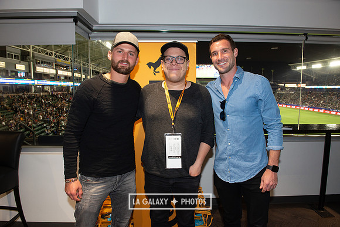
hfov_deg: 73.7
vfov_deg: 53.2
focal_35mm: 24
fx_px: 227
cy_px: 114
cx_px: 170
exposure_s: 1/60
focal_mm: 24
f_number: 6.3
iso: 640
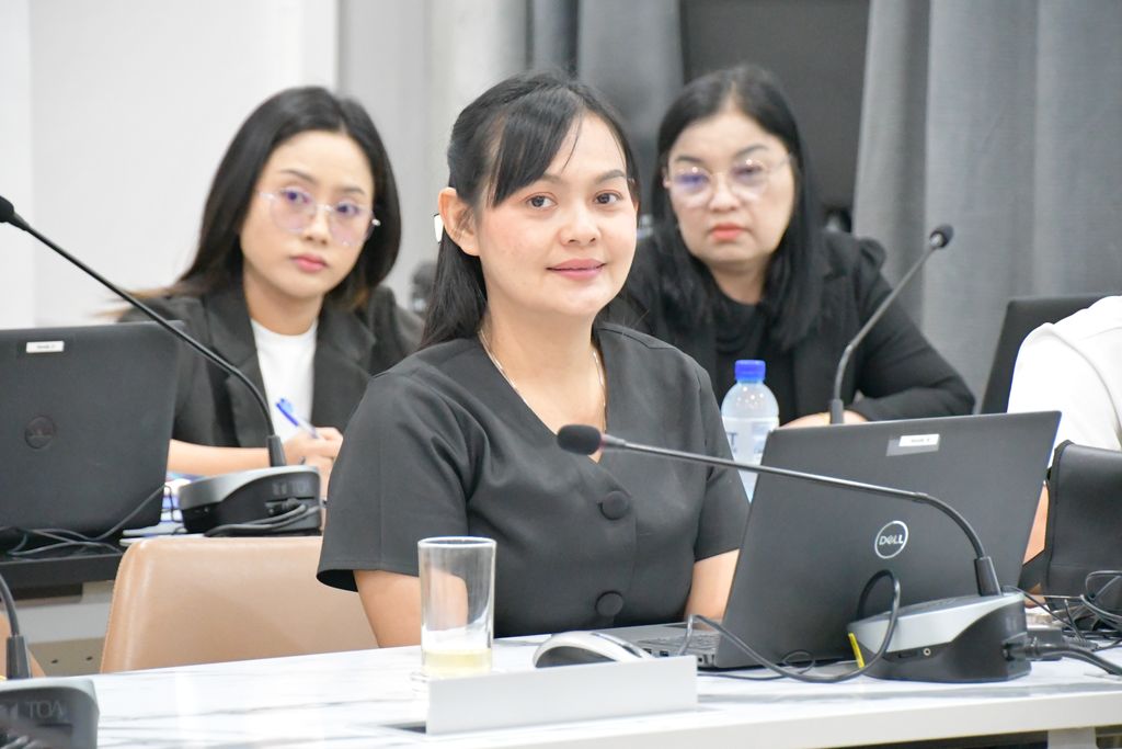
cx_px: 561
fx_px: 6545
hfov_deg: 9.8
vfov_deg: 6.5
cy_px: 374
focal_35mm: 210
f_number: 6
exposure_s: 1/100
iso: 12800
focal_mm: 140
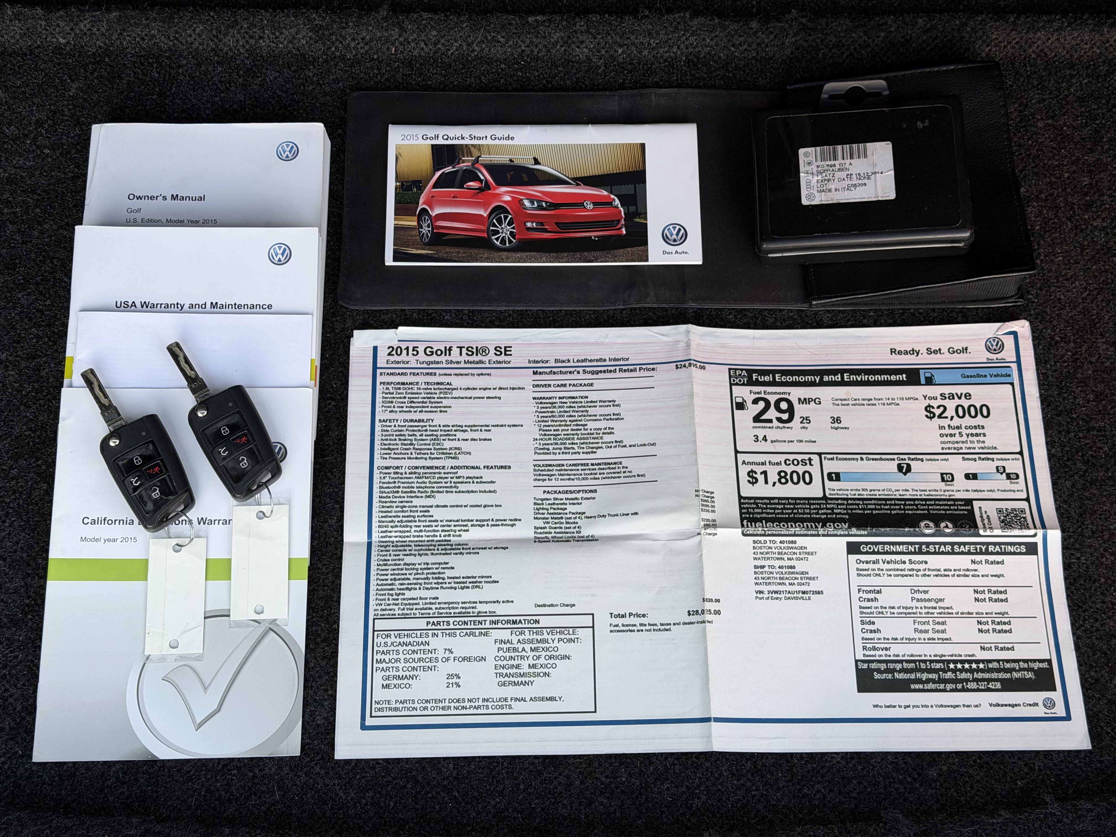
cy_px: 418
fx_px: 1547
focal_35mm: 48
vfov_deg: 30.3
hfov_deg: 39.7
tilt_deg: -68.7
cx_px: 558
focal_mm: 6.76
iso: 100
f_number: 1.78
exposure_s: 1/78
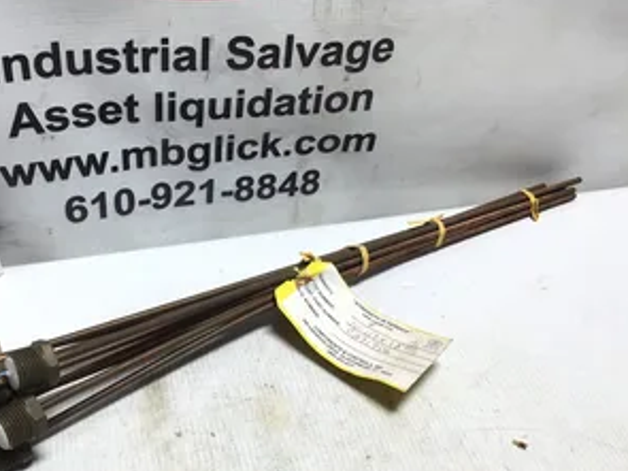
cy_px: 243
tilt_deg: -40.5
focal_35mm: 42
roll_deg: -5.2
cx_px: 245
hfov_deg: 44.5
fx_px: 762
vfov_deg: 34.3
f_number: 2.4
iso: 25
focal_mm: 3.3
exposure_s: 1/120
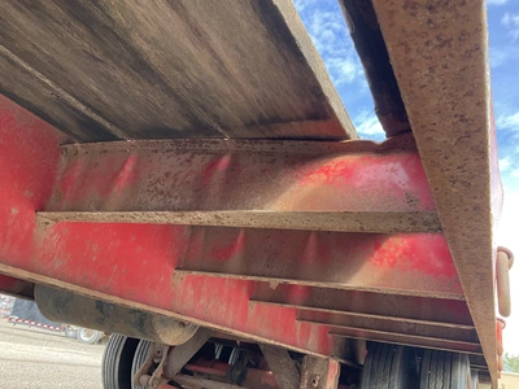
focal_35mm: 29
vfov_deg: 48.2
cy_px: 194
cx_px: 260
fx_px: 435
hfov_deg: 61.7
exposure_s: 1/122
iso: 40
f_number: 1.8
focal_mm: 3
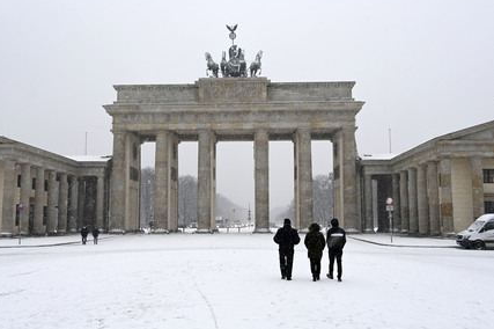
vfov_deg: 35.0
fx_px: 521
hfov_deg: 50.7
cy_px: 159
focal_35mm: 38
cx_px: 235
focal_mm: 36
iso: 1600
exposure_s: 1/160
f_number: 11
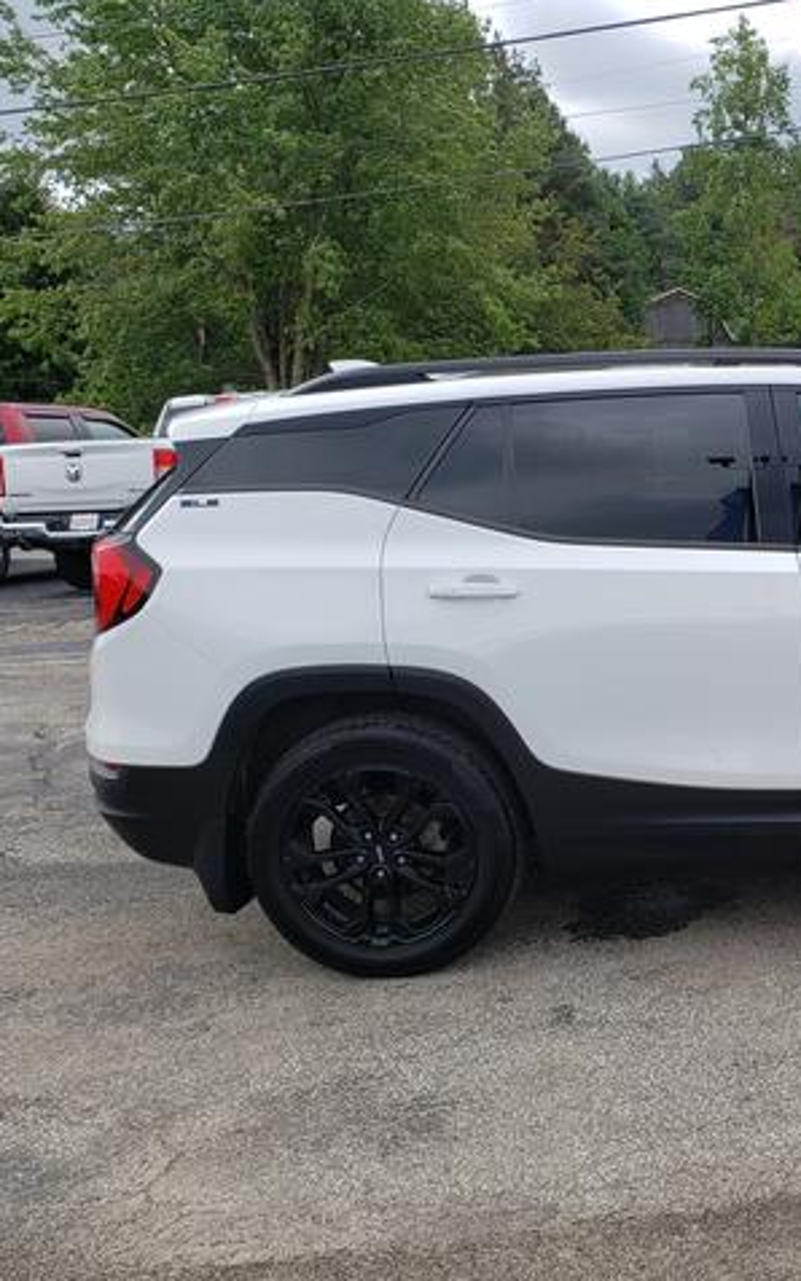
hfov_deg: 31.3
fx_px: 1293
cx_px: 839
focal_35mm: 37
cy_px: 642
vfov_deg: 52.8
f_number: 2.4
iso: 50
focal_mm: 4.3
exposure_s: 1/572
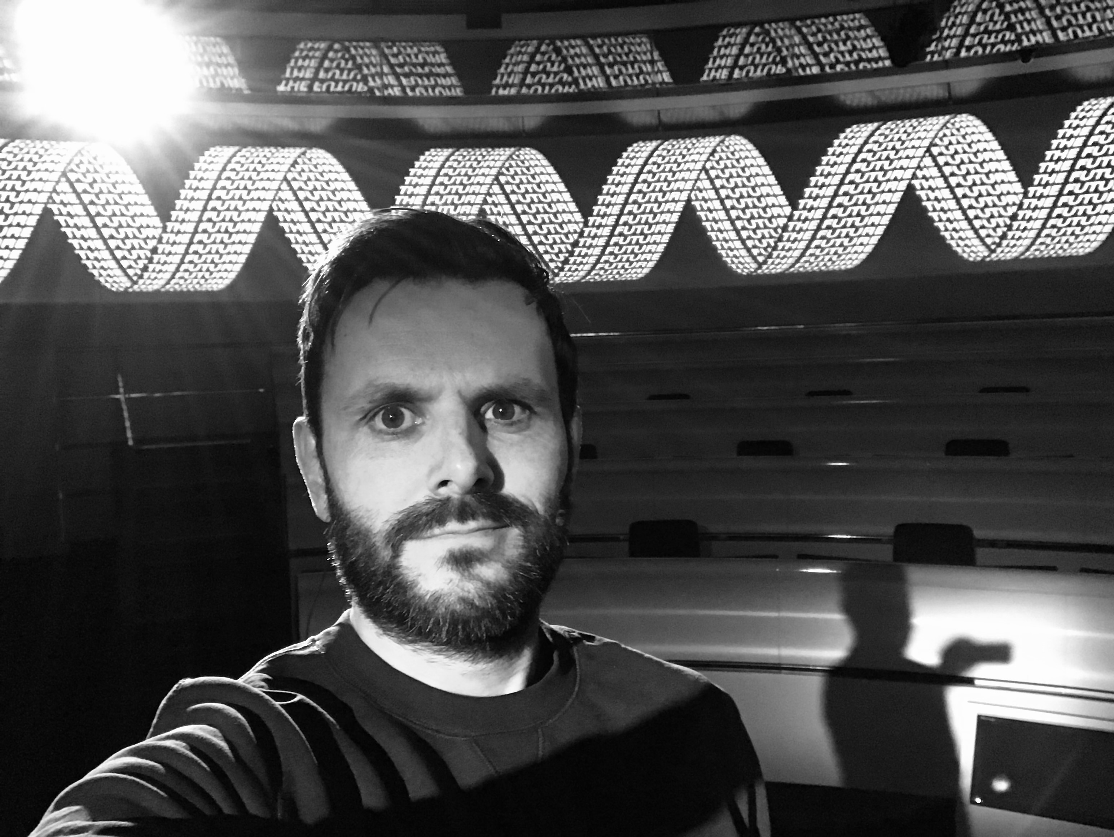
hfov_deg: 56.8
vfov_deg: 44.2
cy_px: 418
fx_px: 1030
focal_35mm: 32
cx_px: 557
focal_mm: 2.87
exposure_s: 1/15
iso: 640
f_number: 2.2
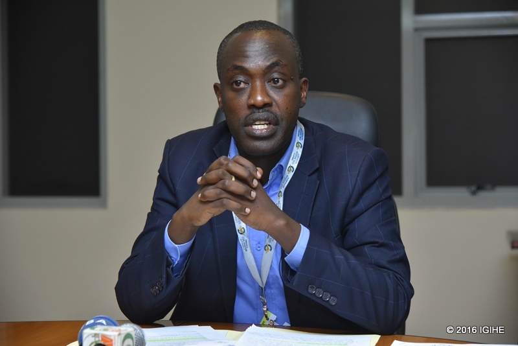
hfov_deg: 23.6
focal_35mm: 86
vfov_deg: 15.9
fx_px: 1238
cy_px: 173
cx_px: 259
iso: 3200
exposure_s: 1/250
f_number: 5
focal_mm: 86
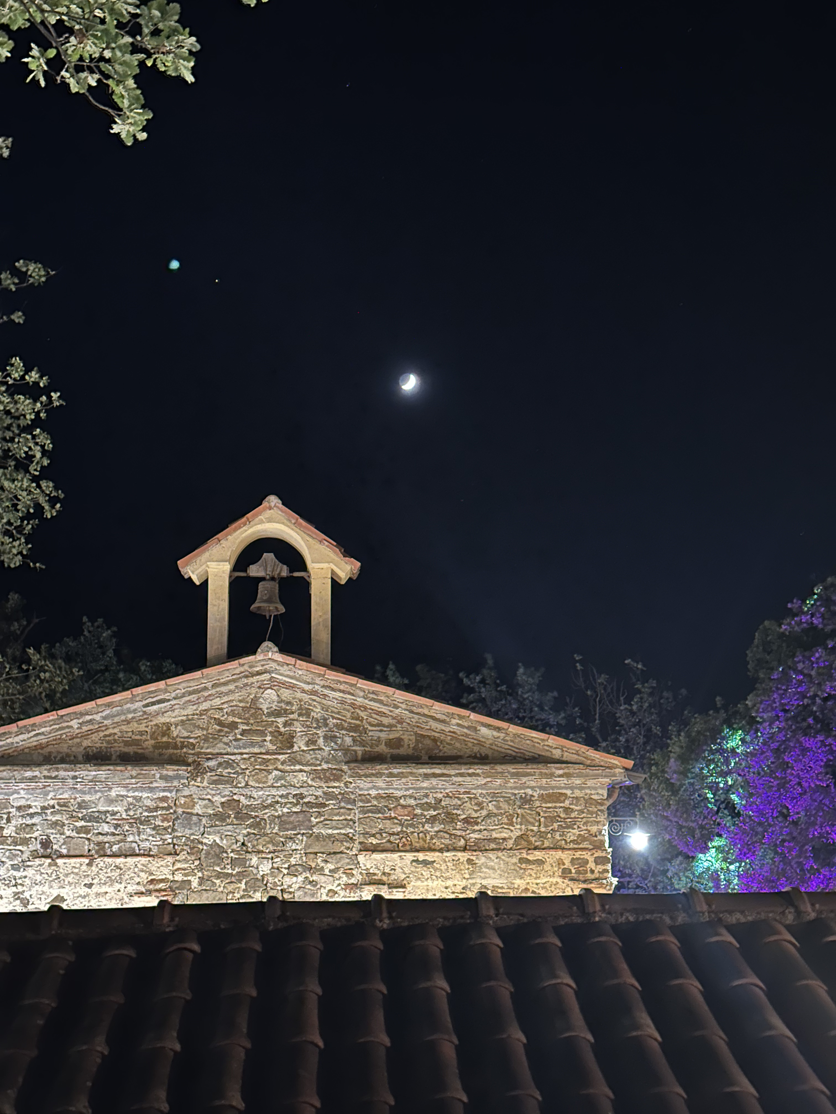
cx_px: 418
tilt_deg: +11.4
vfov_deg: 39.7
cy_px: 557
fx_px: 1546
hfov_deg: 30.3
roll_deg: +0.1
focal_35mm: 48
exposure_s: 1/9
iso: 640
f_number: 1.78
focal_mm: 6.86
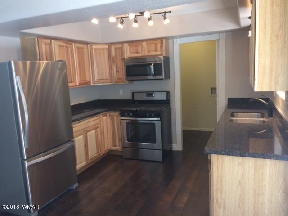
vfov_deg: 48.2
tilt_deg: -9.9
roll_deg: +3.1
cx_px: 144
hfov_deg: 61.7
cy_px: 108
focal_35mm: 29
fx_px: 241
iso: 50
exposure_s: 1/30
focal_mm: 4.15
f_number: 2.2
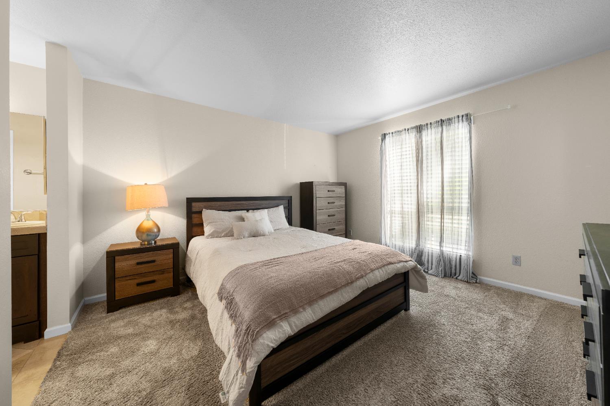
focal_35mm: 12
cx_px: 305
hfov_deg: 112.6
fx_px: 203
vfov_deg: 90.0
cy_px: 203
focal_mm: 12
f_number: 7.1
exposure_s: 1
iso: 320
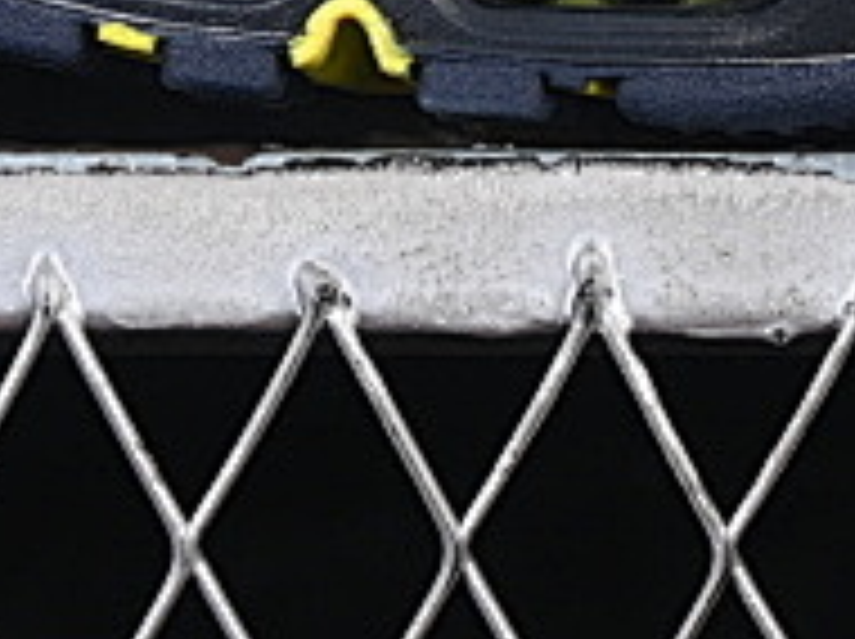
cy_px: -860
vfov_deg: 3.6
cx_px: 1030
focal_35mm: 410
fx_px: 10114
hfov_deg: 4.8
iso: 160
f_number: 6.3
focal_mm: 50
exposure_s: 1/60
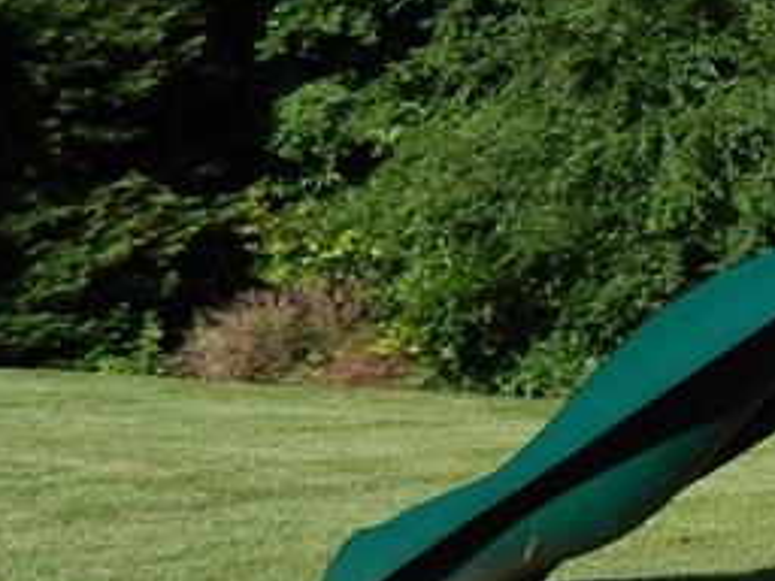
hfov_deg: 15.8
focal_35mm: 100
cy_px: 182
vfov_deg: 14.8
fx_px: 2239
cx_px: 1514
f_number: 3.1
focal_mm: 4.5
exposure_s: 1/1250
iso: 125
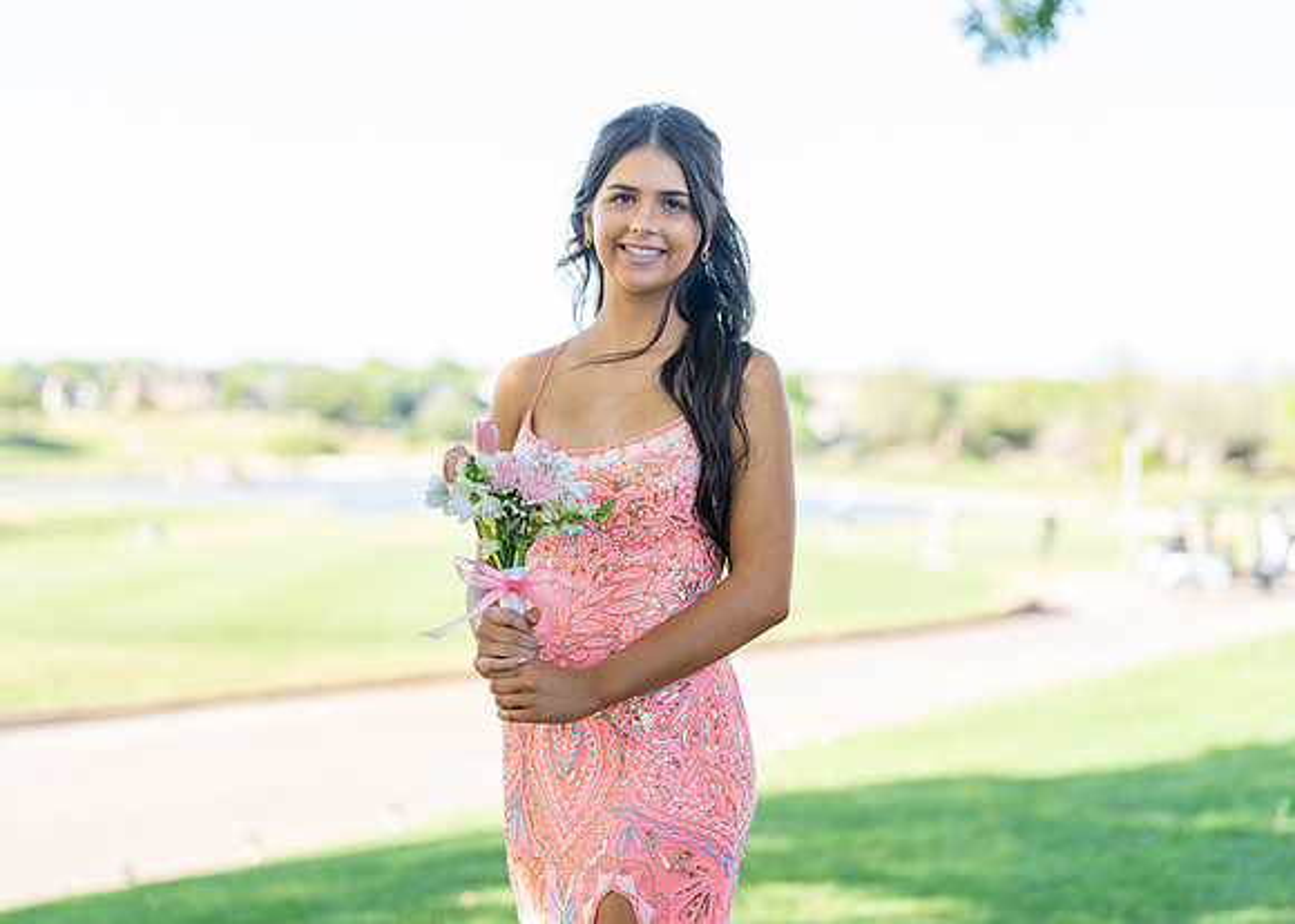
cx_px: 641
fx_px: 1966
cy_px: 462
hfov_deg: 36.5
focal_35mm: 53
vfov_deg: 26.5
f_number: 1.6
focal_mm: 50
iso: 160
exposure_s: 1/1000
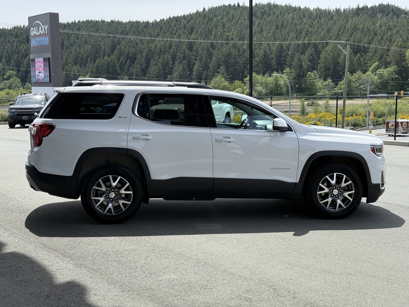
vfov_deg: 30.3
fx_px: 567
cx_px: 204
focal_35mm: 48
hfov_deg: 39.7
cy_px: 154
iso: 64
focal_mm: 6.76
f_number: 1.78
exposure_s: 1/2273
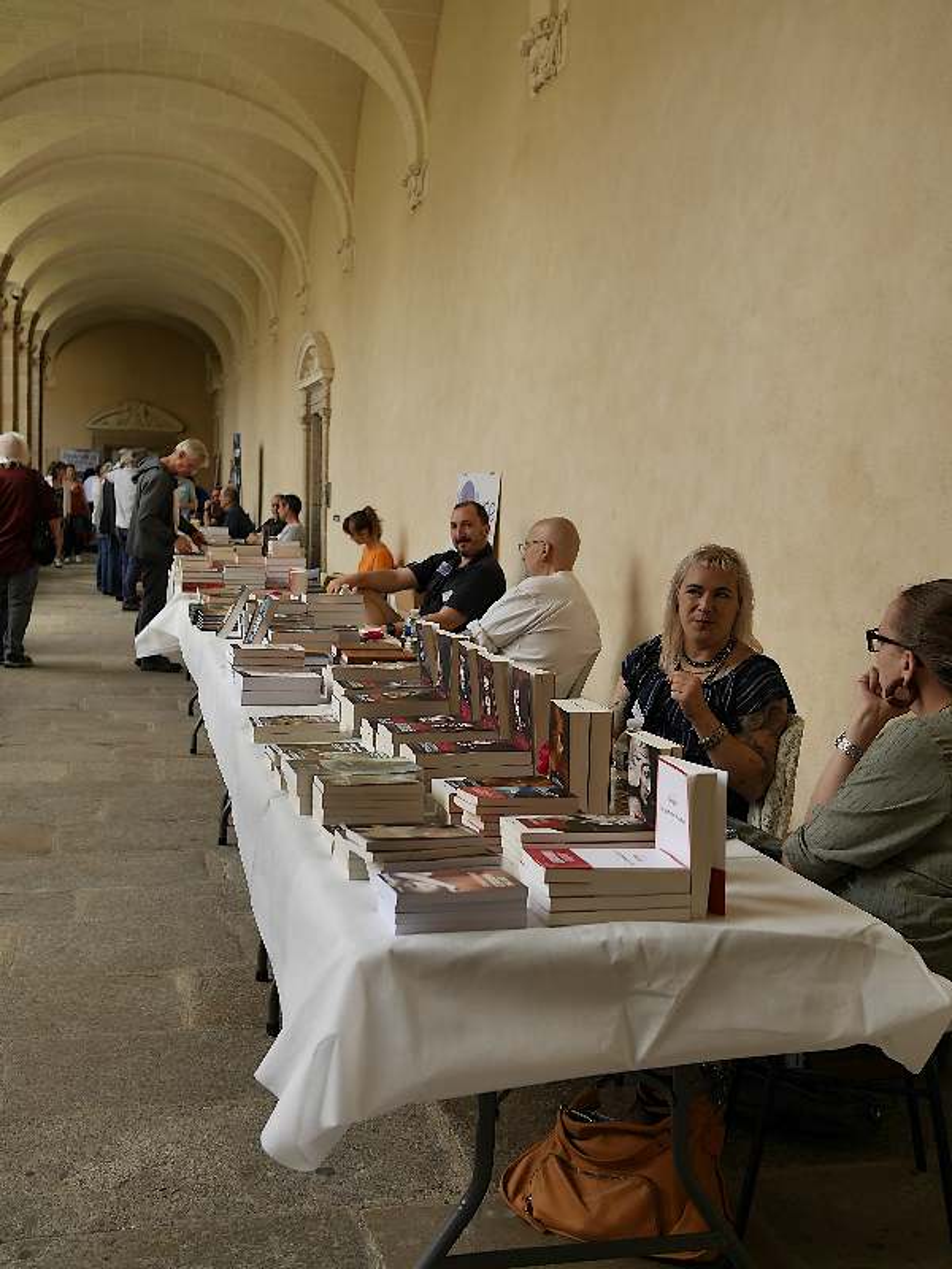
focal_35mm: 40
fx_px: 1467
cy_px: 634
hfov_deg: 36.0
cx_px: 476
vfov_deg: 46.8
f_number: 3.2
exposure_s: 1/400
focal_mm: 20
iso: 200
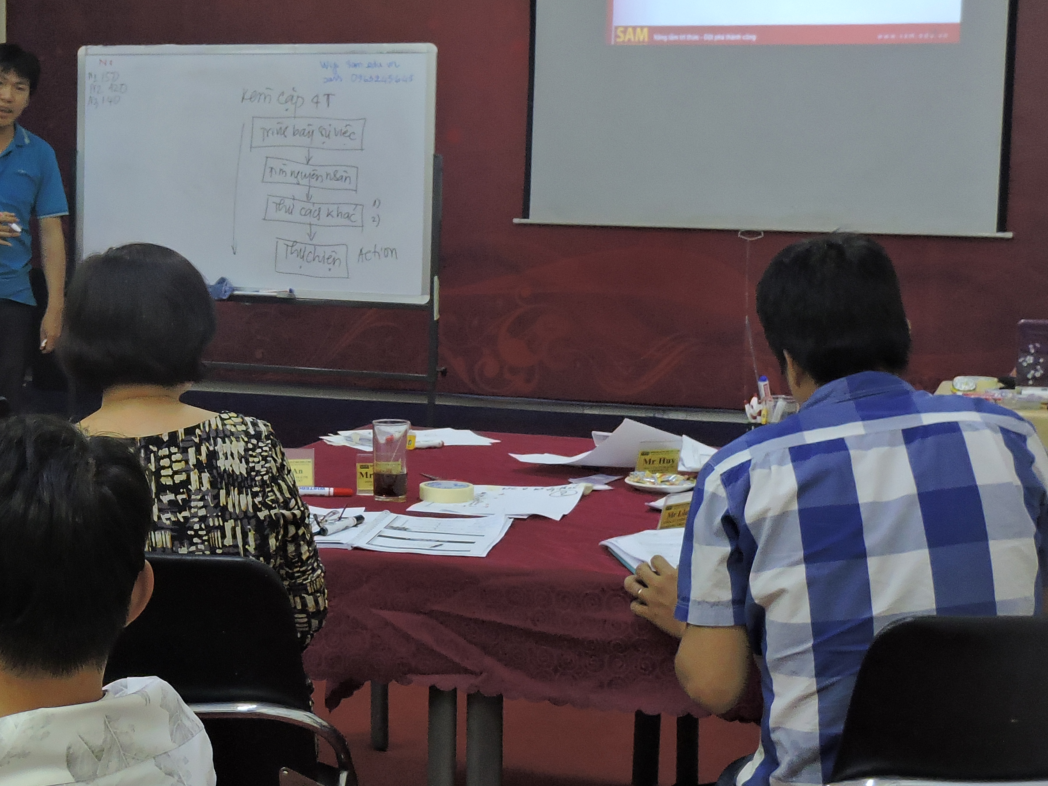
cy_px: 358
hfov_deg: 27.5
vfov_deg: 21.6
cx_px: 106
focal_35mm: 68
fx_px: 2059
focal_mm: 6.2
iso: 400
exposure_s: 1/25
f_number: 3.3
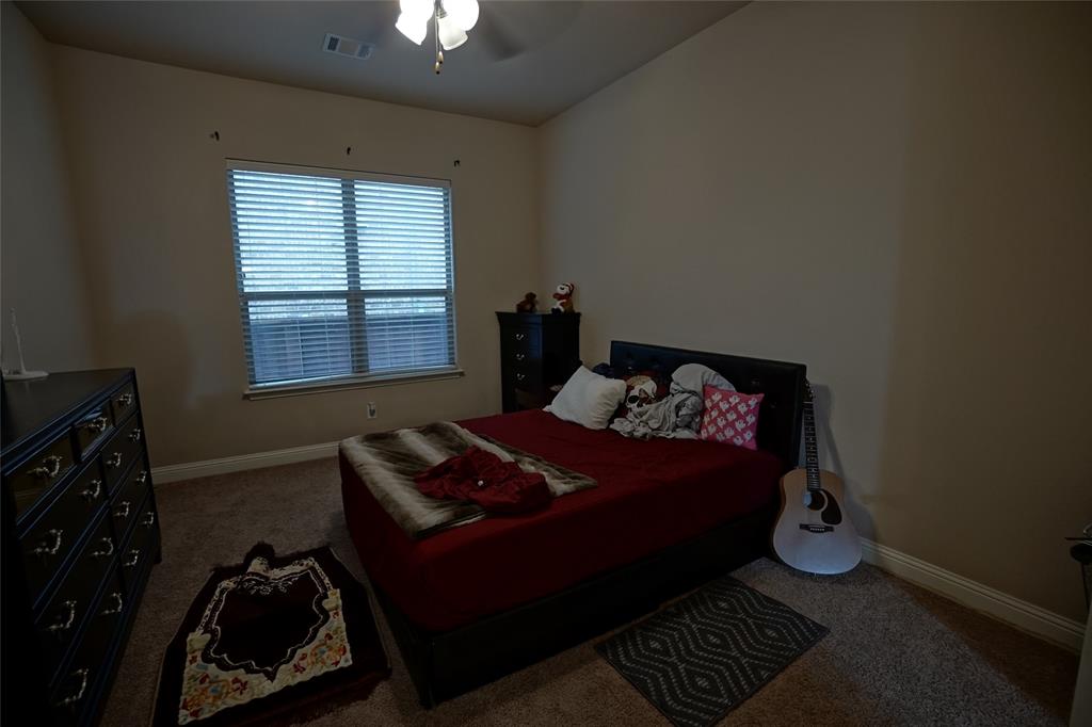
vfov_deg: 77.3
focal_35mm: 15
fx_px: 455
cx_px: 546
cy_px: 364
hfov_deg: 100.4
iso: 1250
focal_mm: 10
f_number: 4
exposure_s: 1/50
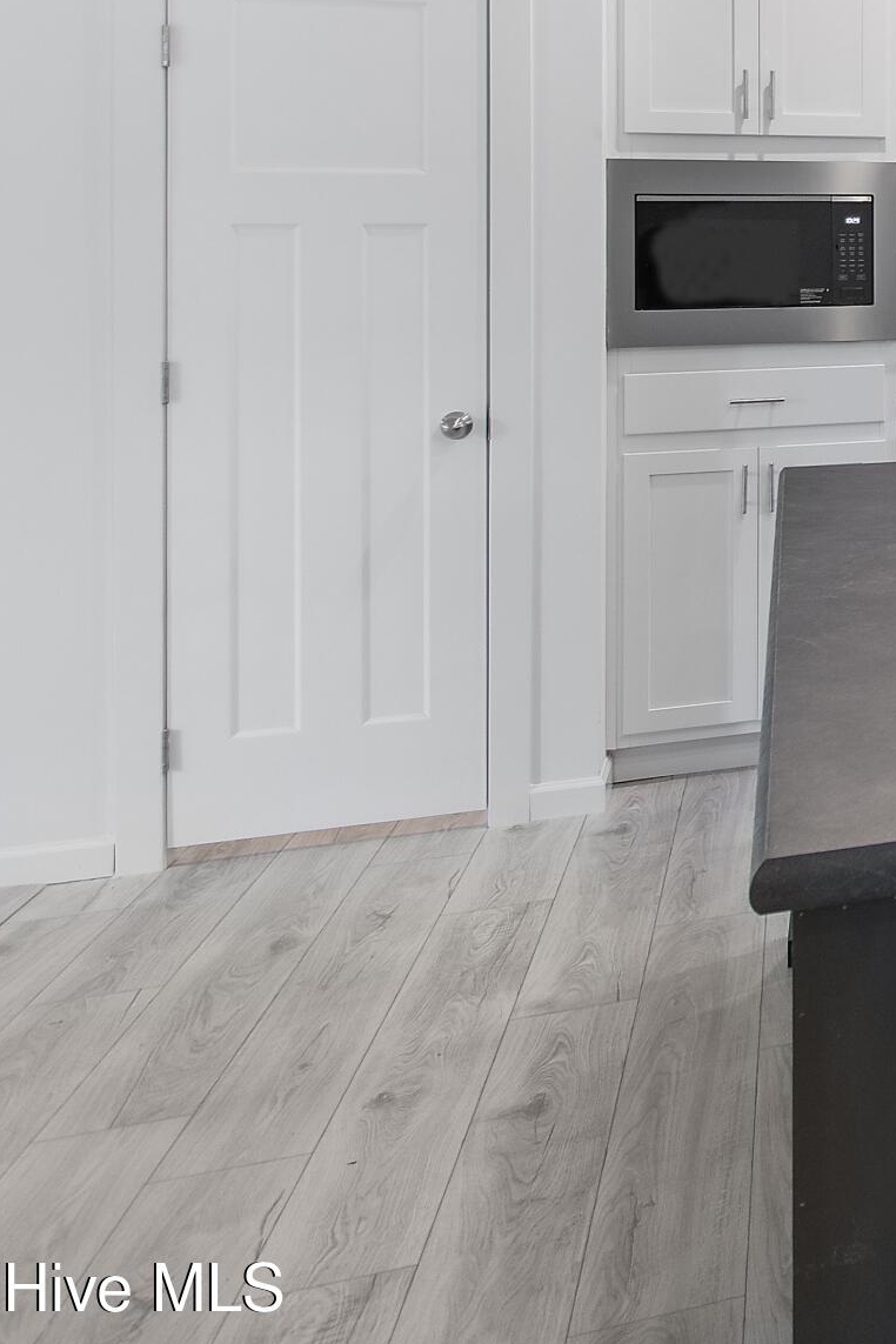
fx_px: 1568
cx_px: 1546
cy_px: 220
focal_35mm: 42
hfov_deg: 22.1
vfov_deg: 43.6
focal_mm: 11
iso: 100
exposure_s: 1/10
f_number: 4.8
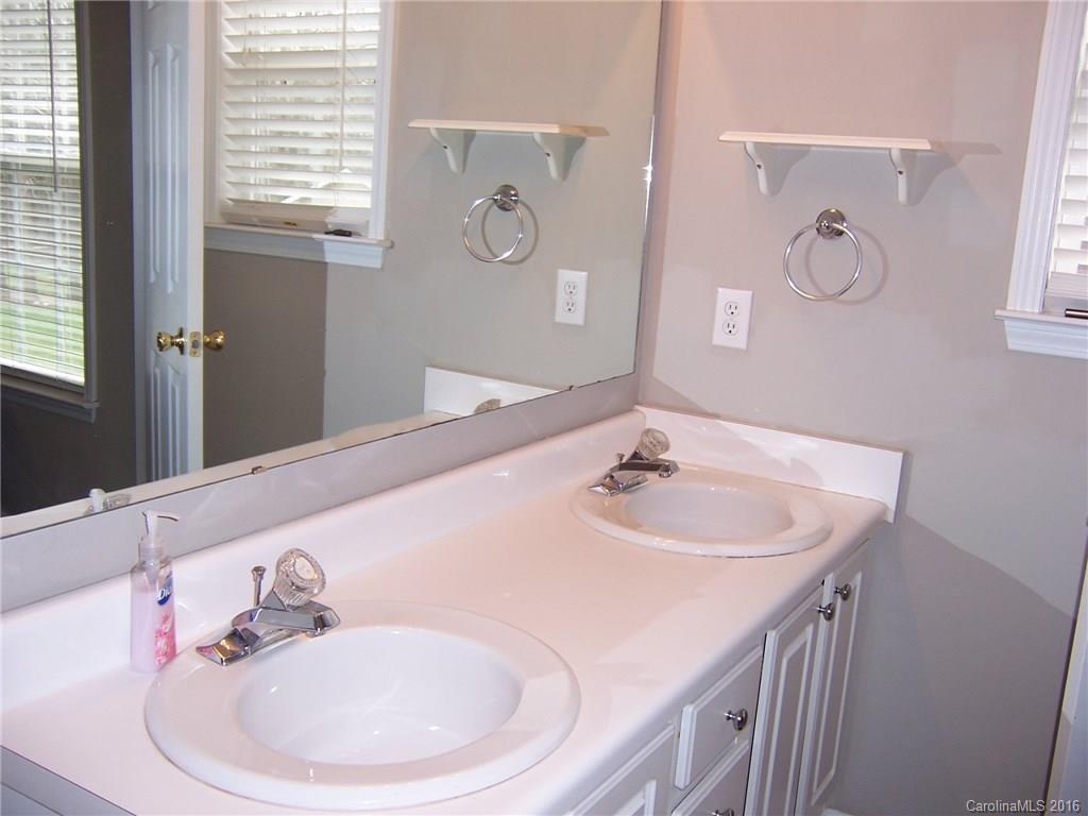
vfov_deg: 42.9
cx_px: 544
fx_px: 1037
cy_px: 408
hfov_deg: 55.4
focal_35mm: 33
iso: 80
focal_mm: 5.5
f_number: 2.8
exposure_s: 1/60
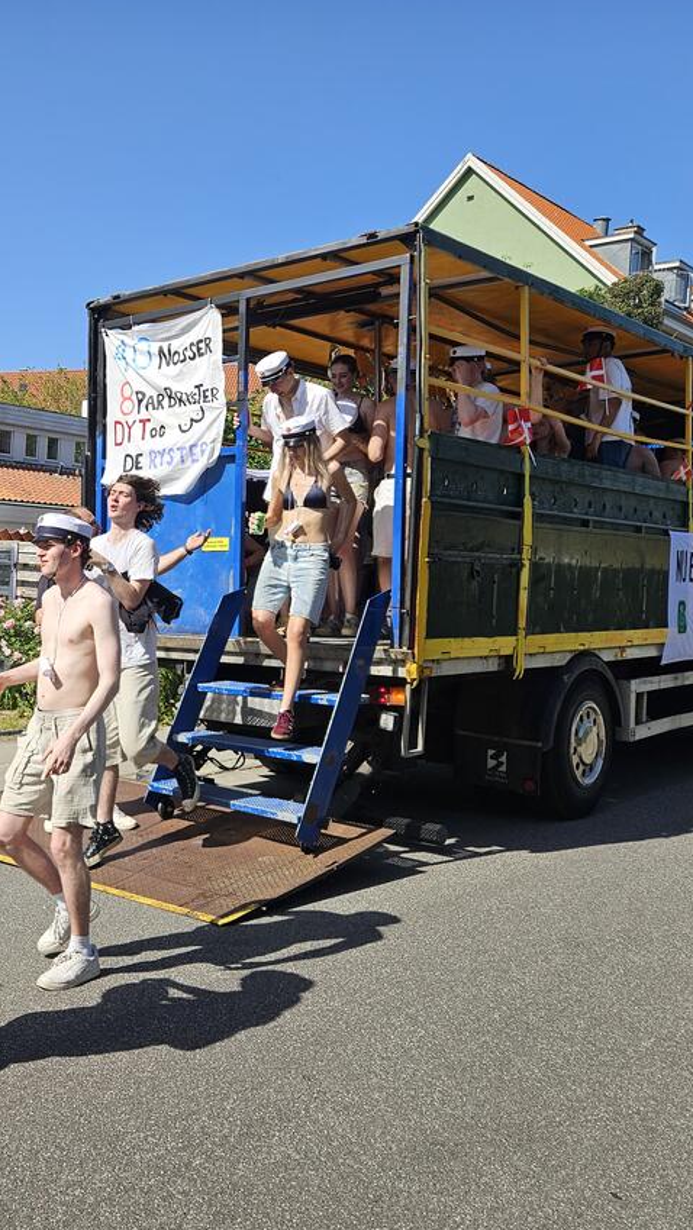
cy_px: 610
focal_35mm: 34
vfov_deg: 58.0
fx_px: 1110
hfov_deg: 32.6
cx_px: 45
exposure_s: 1/1742
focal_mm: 5.4
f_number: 1.8
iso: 25
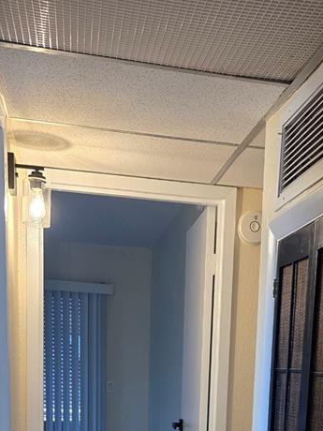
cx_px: 229
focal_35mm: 60
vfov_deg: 28.5
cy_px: 501
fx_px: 746
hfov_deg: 24.2
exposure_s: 1/120
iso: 200
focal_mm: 6.3
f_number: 1.7
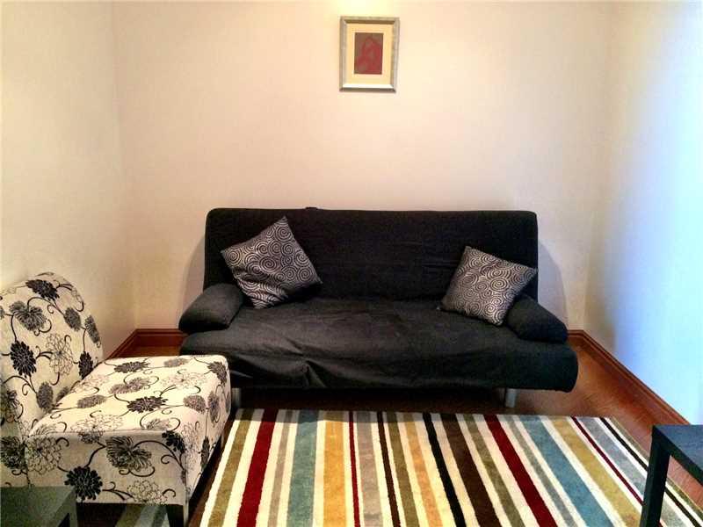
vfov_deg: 48.2
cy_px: 264
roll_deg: +0.1
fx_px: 589
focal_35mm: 29
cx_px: 352
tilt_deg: -11.5
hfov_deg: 61.7
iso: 320
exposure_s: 1/30
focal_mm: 4.15
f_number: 2.2
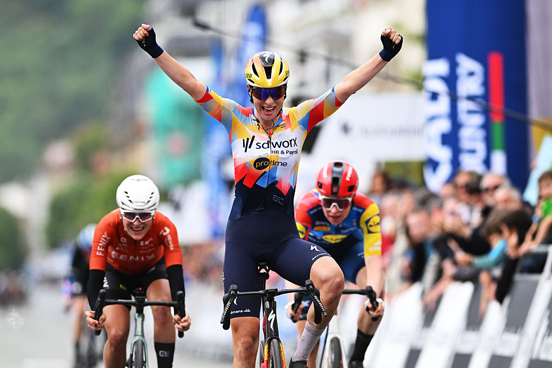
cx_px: 276
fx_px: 6897
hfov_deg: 4.6
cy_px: 184
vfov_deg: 3.1
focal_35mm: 450
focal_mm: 300
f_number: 2.8
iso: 800
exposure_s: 1/5000
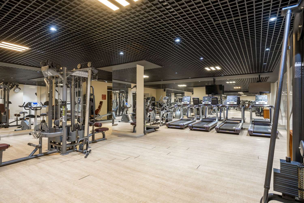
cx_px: 152
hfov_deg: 90.0
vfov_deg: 67.4
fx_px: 152
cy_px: 102
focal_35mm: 18
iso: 160
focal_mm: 11.8
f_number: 5.6
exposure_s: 1
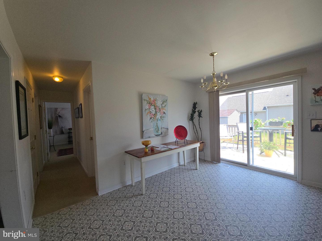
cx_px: 161
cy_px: 120
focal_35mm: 13
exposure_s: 1/203
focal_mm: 2.2
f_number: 2.2
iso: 50
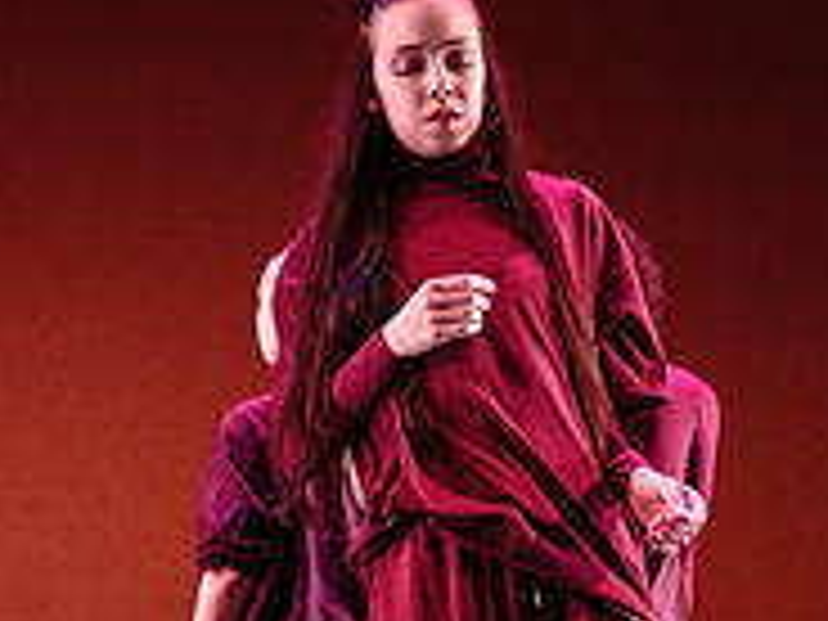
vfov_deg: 10.8
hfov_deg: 14.1
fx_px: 3253
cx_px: -139
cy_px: 641
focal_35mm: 136
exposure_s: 1/250
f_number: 2.8
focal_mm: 40
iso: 2000
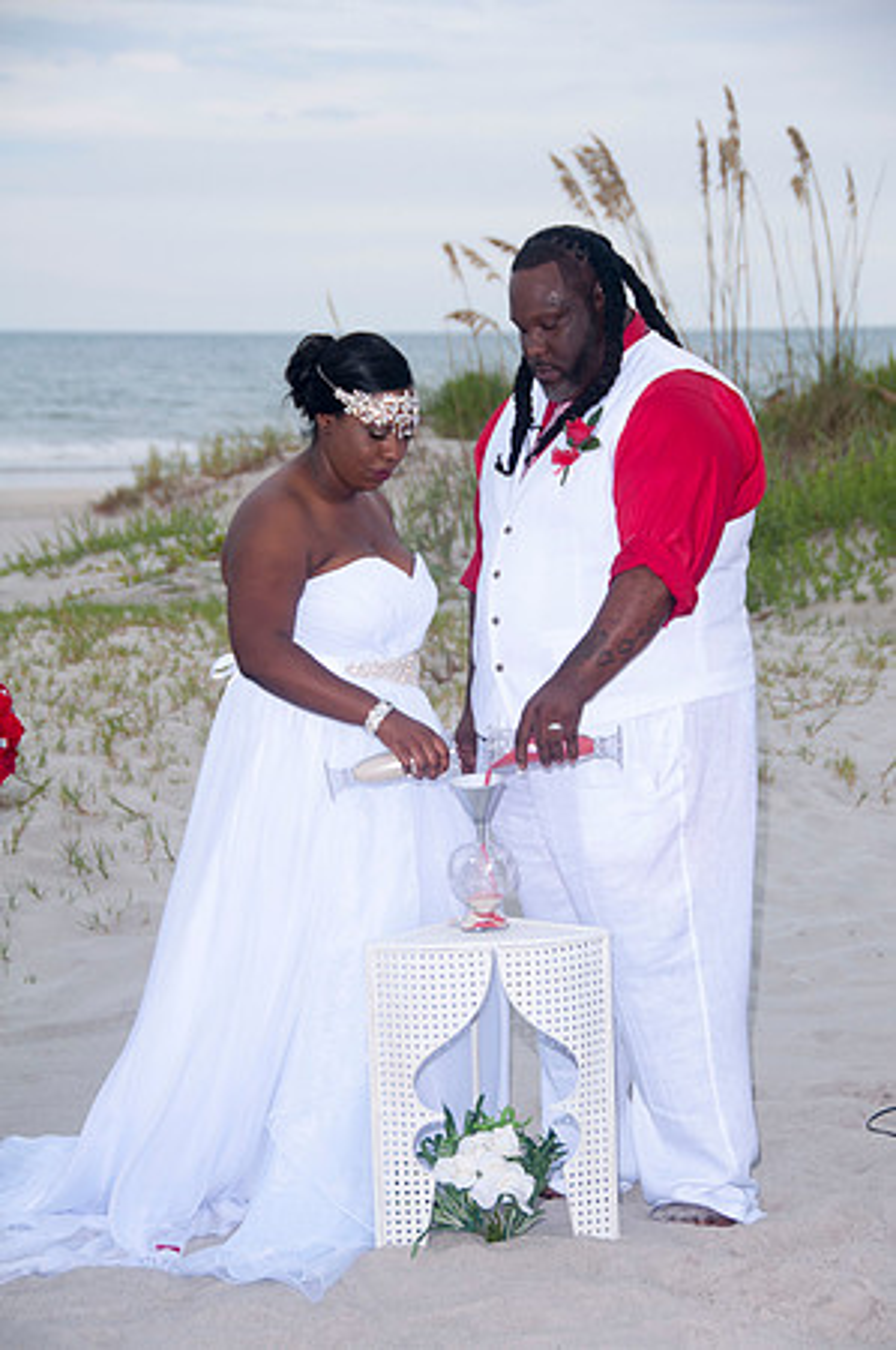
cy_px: 675
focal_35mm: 98
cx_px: 448
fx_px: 3648
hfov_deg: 14.0
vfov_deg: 20.9
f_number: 5.6
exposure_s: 1/125
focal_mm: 65
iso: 200
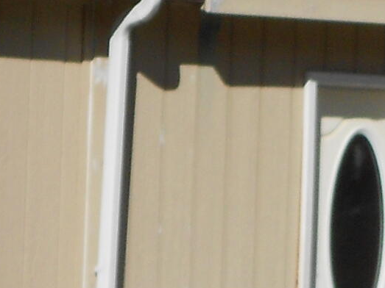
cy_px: 109
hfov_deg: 4.5
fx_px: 4848
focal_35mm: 436
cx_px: 516
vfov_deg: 3.4
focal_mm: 13.5
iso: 80
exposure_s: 1/640
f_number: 5.8
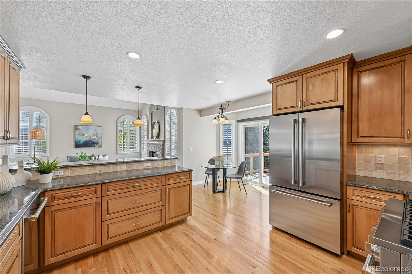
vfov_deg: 81.2
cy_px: 137
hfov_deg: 104.3
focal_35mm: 14
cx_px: 206
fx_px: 160
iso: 320
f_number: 10
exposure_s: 1/15
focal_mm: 14
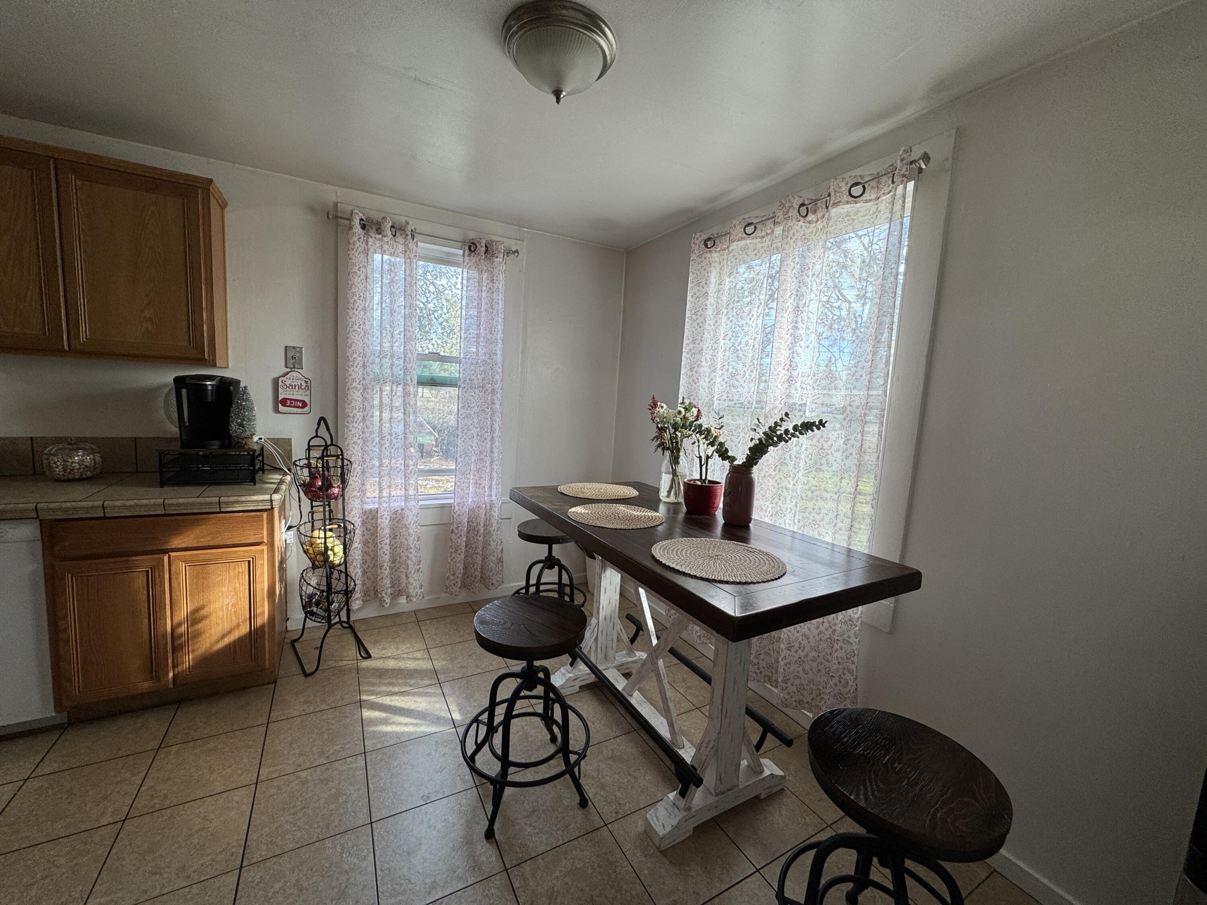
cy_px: 452
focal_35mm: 14
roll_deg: -4.7
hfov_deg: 102.1
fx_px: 488
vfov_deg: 85.7
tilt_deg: -6.6
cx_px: 604
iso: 64
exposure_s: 1/120
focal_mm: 2.22
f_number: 2.2
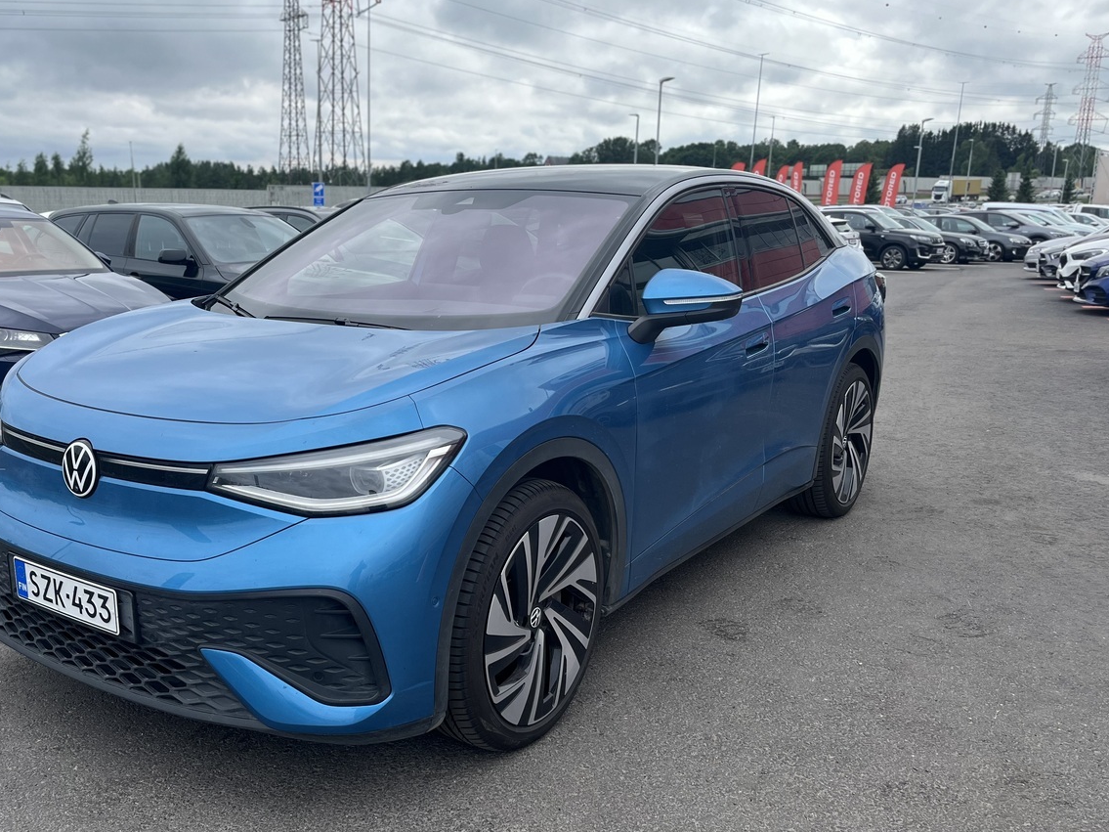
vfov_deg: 42.9
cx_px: 409
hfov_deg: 54.7
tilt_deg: -14.6
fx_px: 1057
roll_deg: -0.2
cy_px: 460
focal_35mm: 33
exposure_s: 1/1372
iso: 50
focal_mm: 5.1
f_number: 1.6
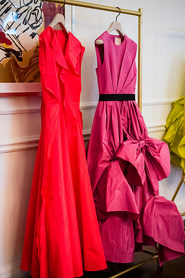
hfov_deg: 24.6
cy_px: 139
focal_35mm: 55
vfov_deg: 36.2
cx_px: 92
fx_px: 424
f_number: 2.2
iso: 3600
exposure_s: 1/200
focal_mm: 55
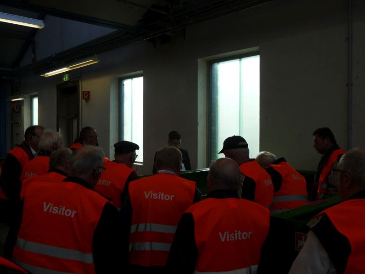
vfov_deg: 41.8
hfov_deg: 54.0
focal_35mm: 34
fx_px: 359
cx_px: 182
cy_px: 137
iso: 100
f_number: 3.6
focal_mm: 5.6
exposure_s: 1/160
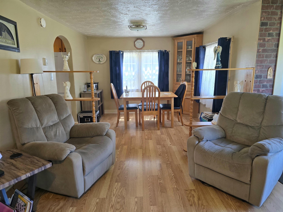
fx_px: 188
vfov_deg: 58.9
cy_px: 106
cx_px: 142
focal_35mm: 23
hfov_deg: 73.9
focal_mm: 6.3
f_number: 1.7
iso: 125
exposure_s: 1/120
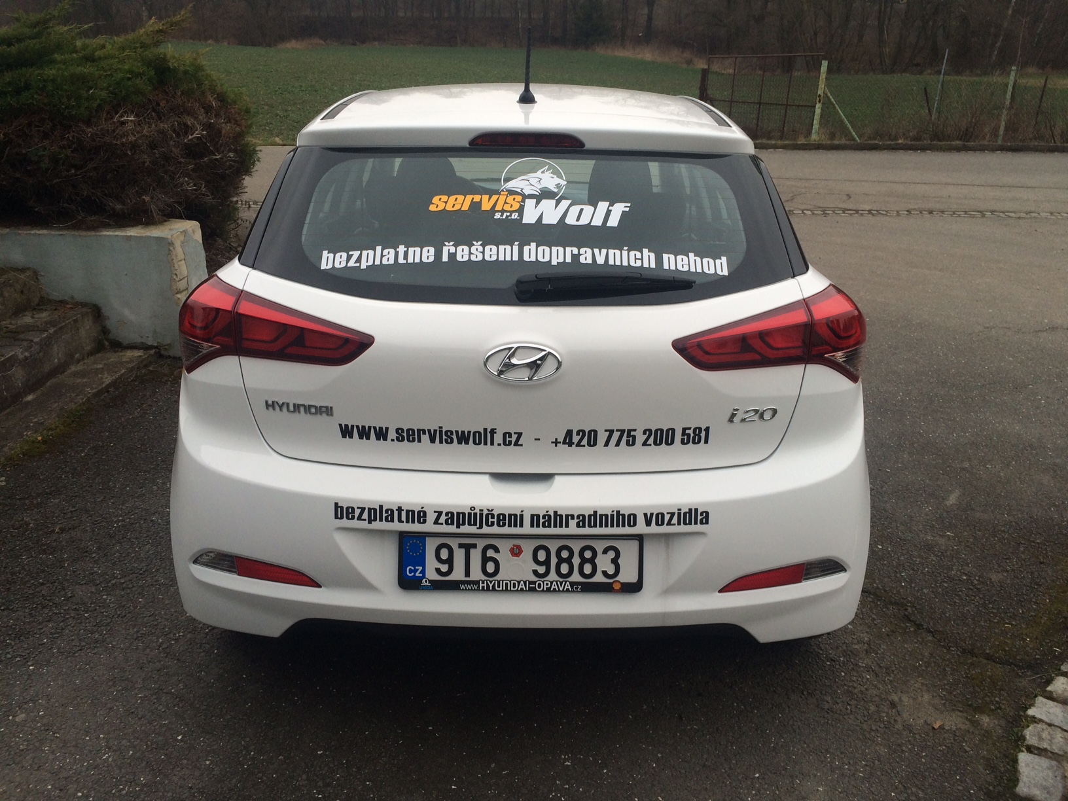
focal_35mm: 29
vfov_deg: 48.2
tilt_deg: -23.0
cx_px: 534
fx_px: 895
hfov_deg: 61.7
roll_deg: +0.5
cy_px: 400
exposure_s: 1/247
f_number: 2.2
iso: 32
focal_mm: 4.15
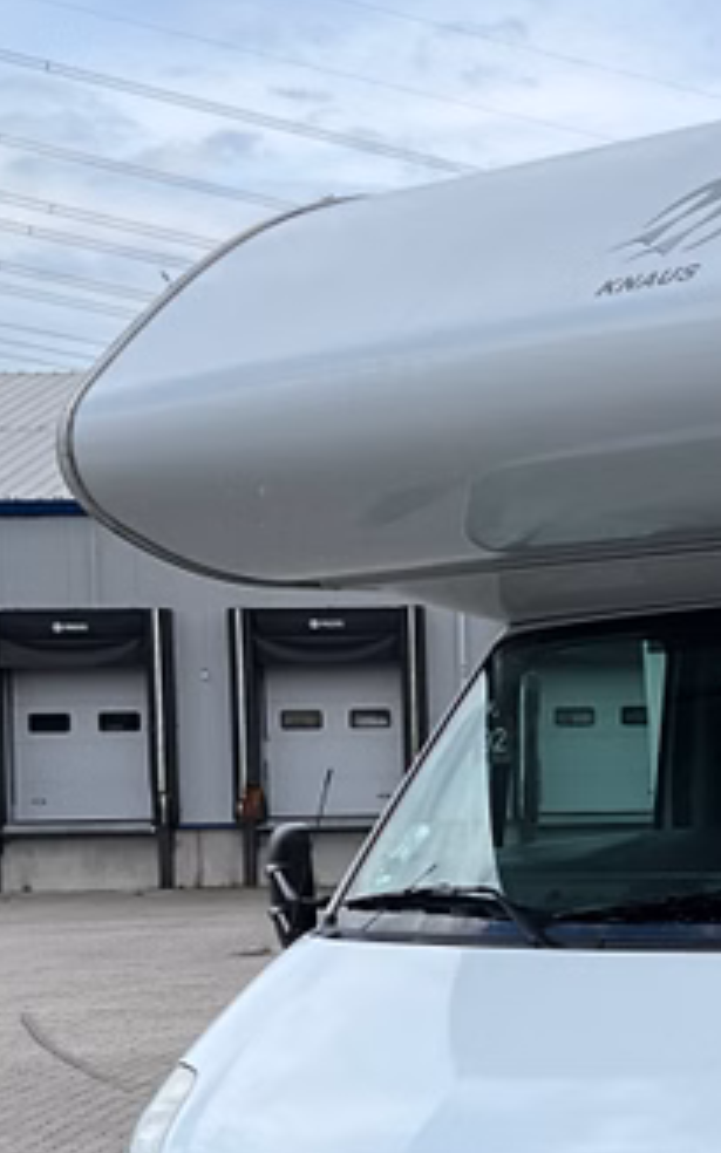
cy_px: 851
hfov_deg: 16.4
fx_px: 2358
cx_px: 939
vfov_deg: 27.2
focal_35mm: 75
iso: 25
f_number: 1.8
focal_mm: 3
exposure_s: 1/1377
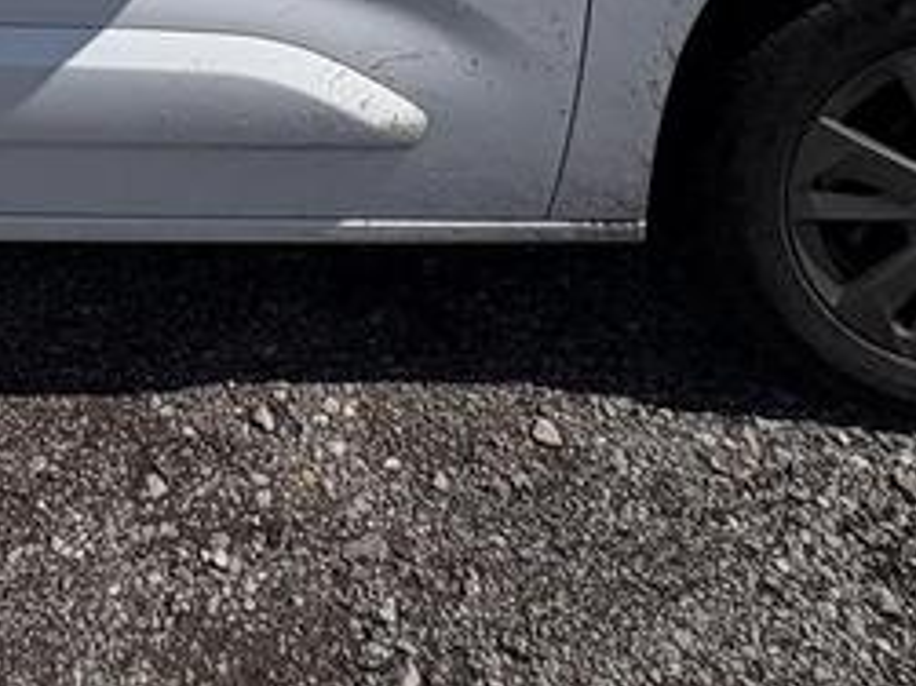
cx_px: -15
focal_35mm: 50
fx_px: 1322
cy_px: -504
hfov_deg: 34.5
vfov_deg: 21.1
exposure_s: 1/4630
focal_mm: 2.22
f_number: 2.2
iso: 50
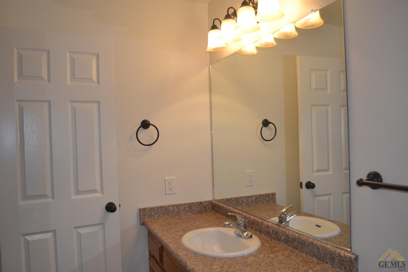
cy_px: 136
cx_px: 204
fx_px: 306
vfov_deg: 47.9
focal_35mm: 27
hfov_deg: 67.4
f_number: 4
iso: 400
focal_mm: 18
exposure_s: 1/125
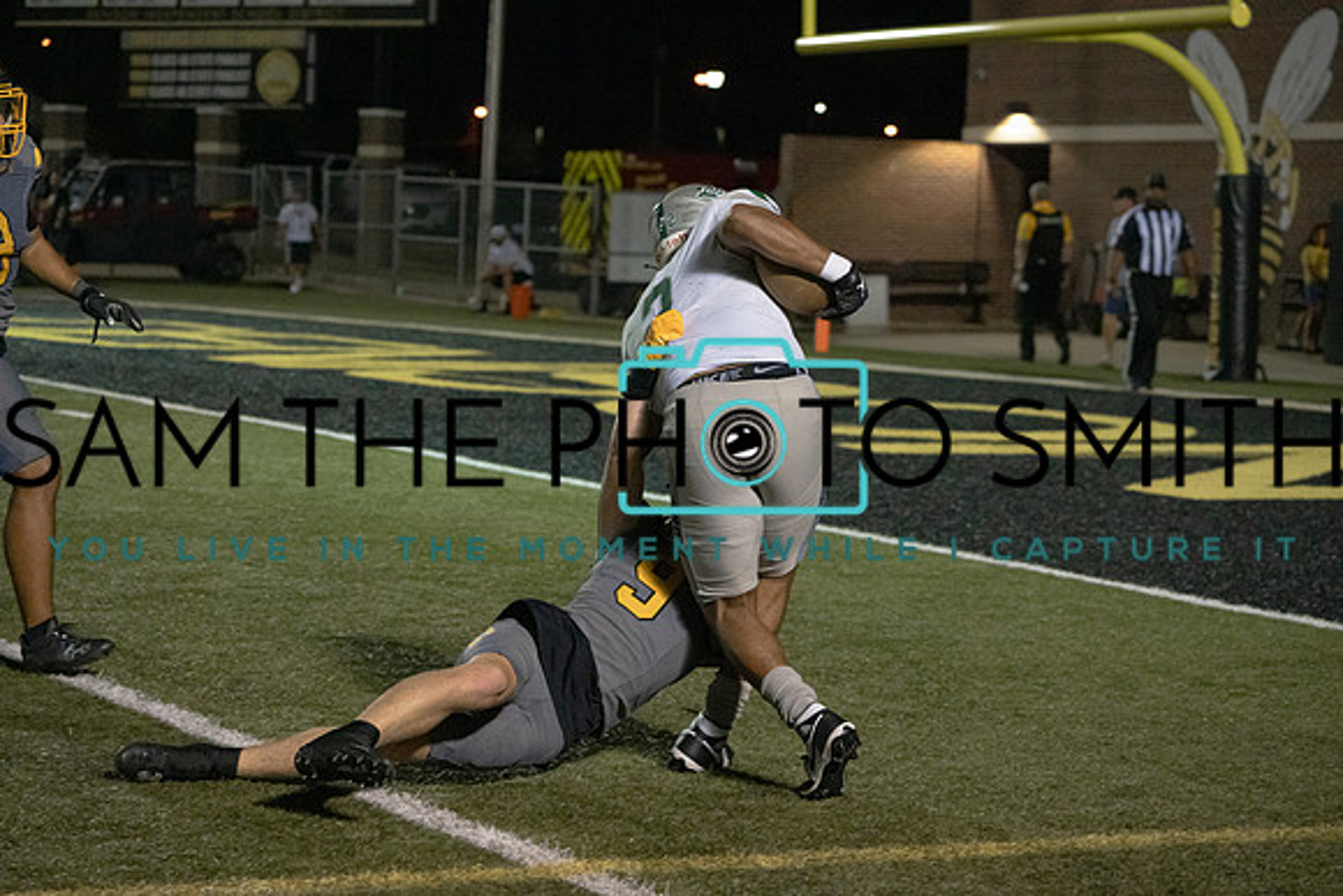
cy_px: 448
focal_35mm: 100
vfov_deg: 13.7
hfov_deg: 20.4
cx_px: 672
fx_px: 3731
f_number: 5.6
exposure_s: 1/1000
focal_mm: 100
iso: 16000
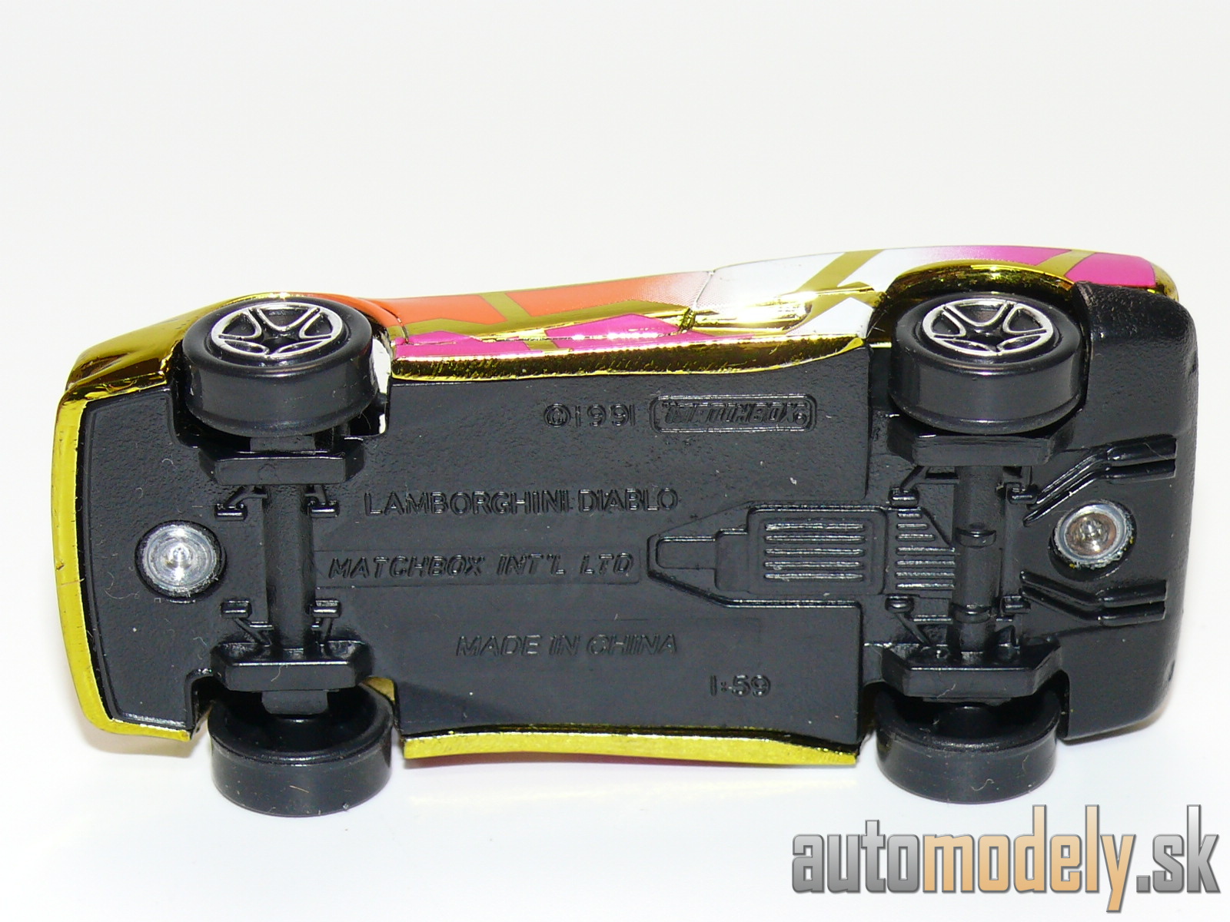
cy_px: 461
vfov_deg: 13.5
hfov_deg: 17.9
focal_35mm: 110
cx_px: 615
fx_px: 3909
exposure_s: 1/30
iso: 100
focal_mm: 14
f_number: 4
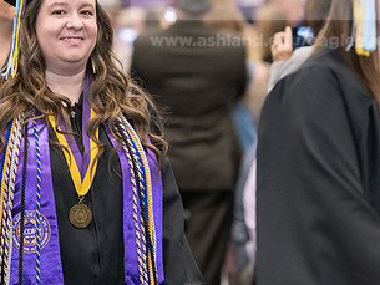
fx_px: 2713
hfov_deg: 8.0
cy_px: 67
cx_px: 93
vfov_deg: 6.0
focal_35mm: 247
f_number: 3.2
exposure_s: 1/200
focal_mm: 135
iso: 3200
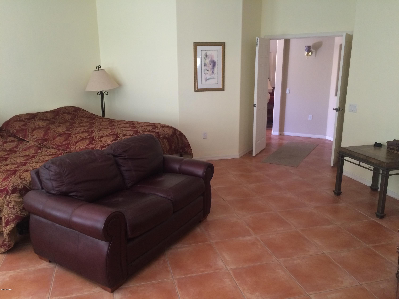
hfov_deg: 61.7
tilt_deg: -15.3
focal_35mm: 29
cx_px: 200
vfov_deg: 48.2
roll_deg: +0.4
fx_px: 334
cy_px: 150
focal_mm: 4.15
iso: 200
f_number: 2.2
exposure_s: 1/30
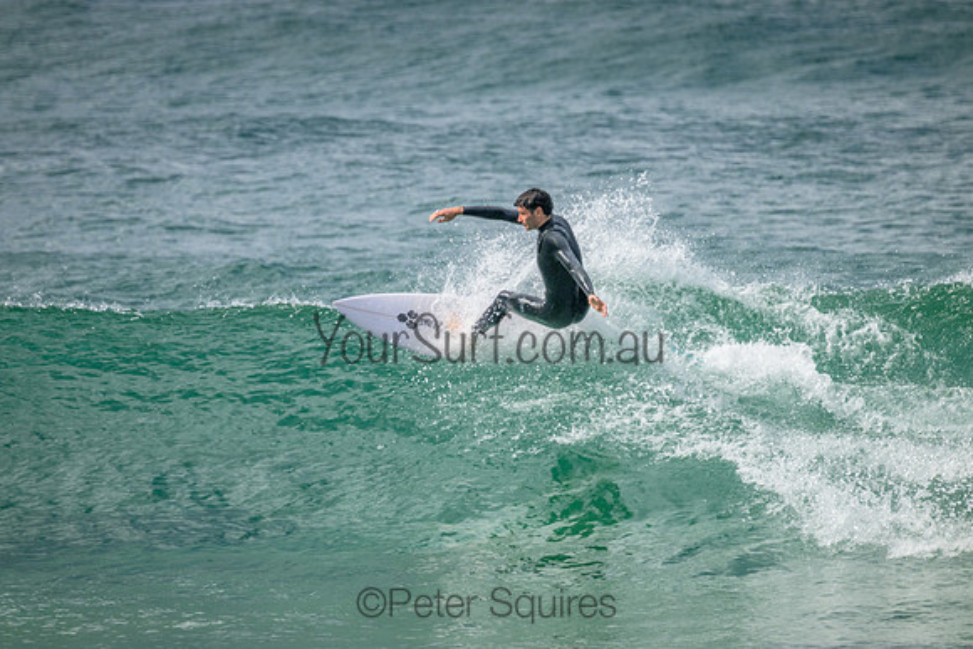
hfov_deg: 2.6
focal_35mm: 800
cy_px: 324
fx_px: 21626
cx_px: 486
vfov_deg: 1.7
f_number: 11
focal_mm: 800
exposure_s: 1/1250
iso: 2000
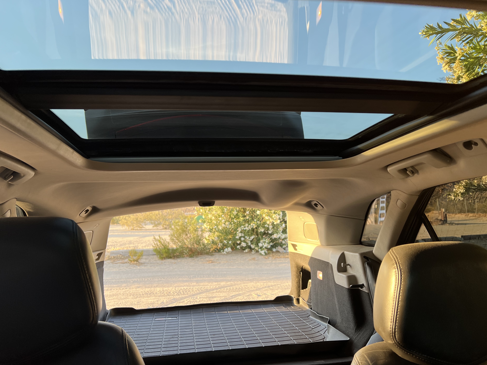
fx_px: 394
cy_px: 195
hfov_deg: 63.4
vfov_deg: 49.7
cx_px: 247
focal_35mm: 28
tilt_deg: +1.5
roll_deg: +1.3
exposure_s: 1/124
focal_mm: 5.7
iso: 40
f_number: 1.5
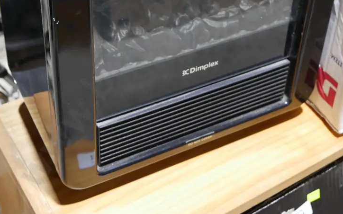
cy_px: -10
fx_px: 589
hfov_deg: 32.5
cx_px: 173
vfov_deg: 19.9
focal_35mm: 63
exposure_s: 1/60
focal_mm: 21
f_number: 5
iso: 1250
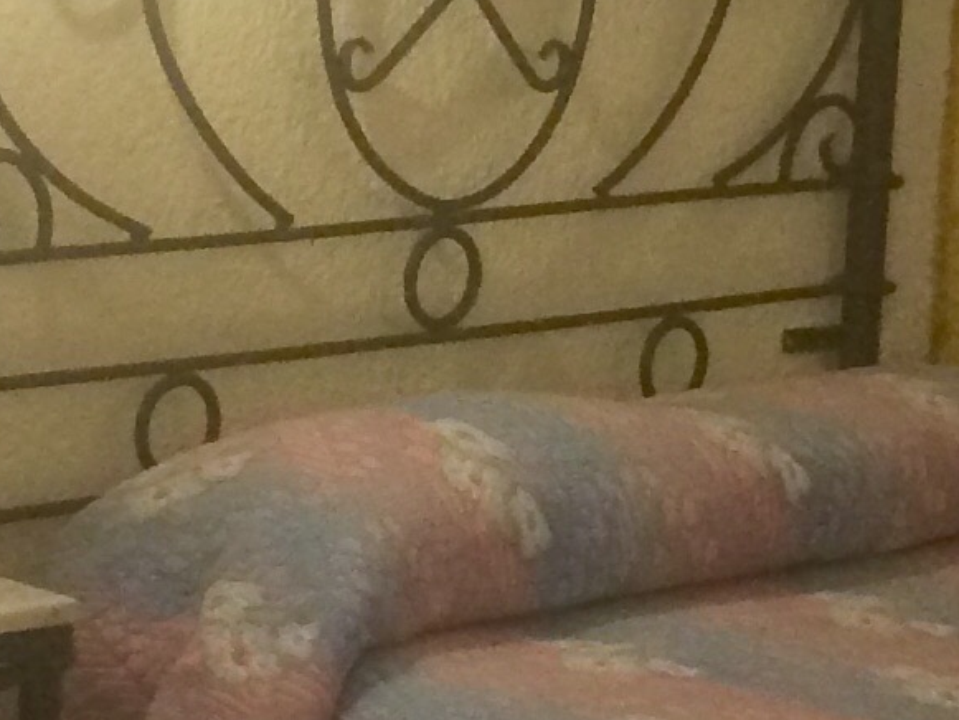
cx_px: 536
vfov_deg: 9.1
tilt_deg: -5.4
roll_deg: -2.1
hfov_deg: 12.1
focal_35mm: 163
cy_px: 140
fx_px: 4517
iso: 125
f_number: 2.2
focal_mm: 4.15
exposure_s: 1/30
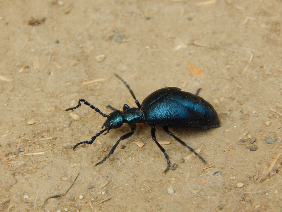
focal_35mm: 104
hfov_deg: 18.9
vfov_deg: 14.2
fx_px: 847
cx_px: 141
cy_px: 106
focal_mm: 18.7
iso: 400
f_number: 4.5
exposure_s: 1/200
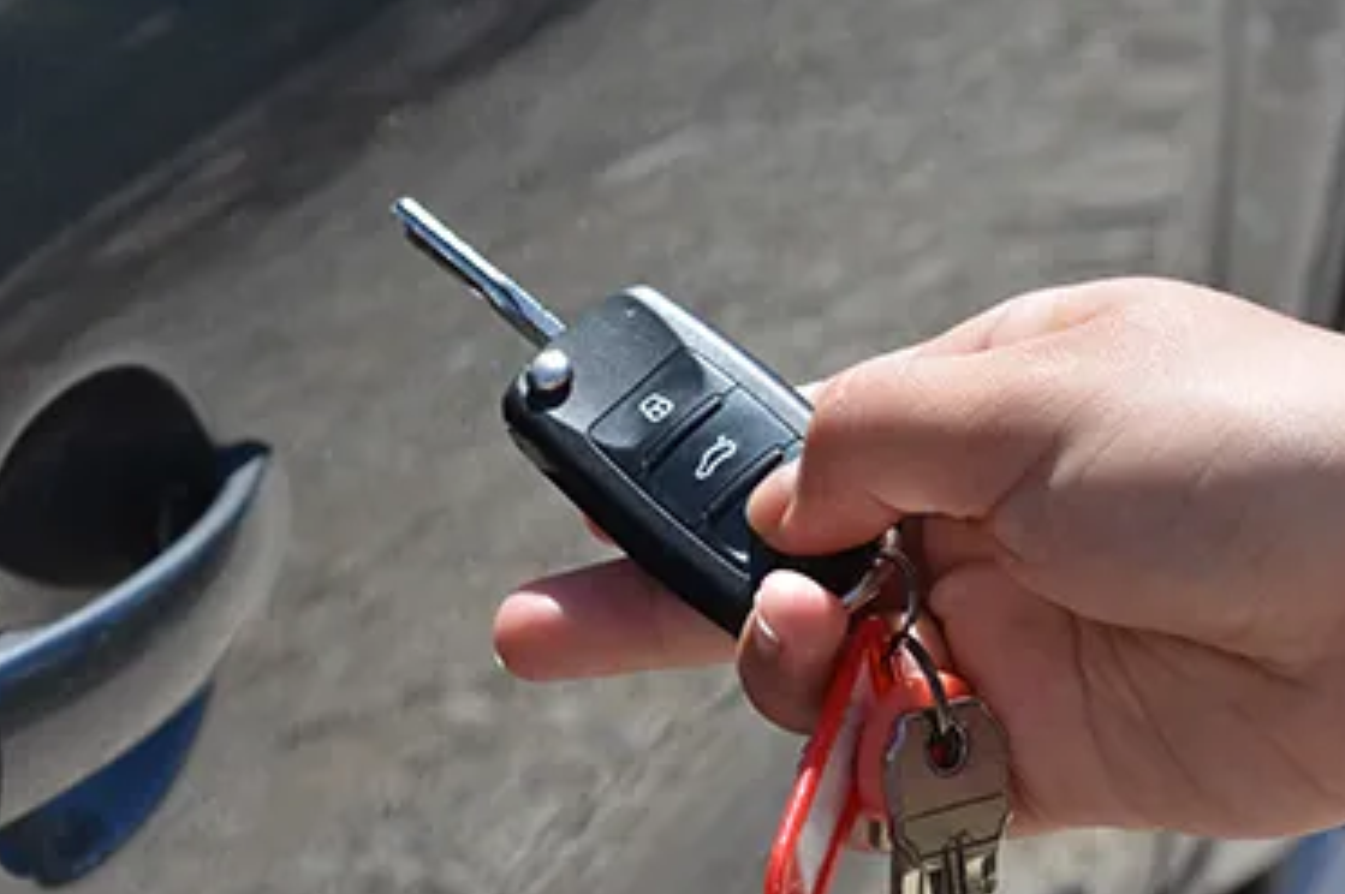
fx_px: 5783
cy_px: 506
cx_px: 685
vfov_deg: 8.8
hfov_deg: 13.3
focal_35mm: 155
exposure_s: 1/200
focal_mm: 55
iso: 100
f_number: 8
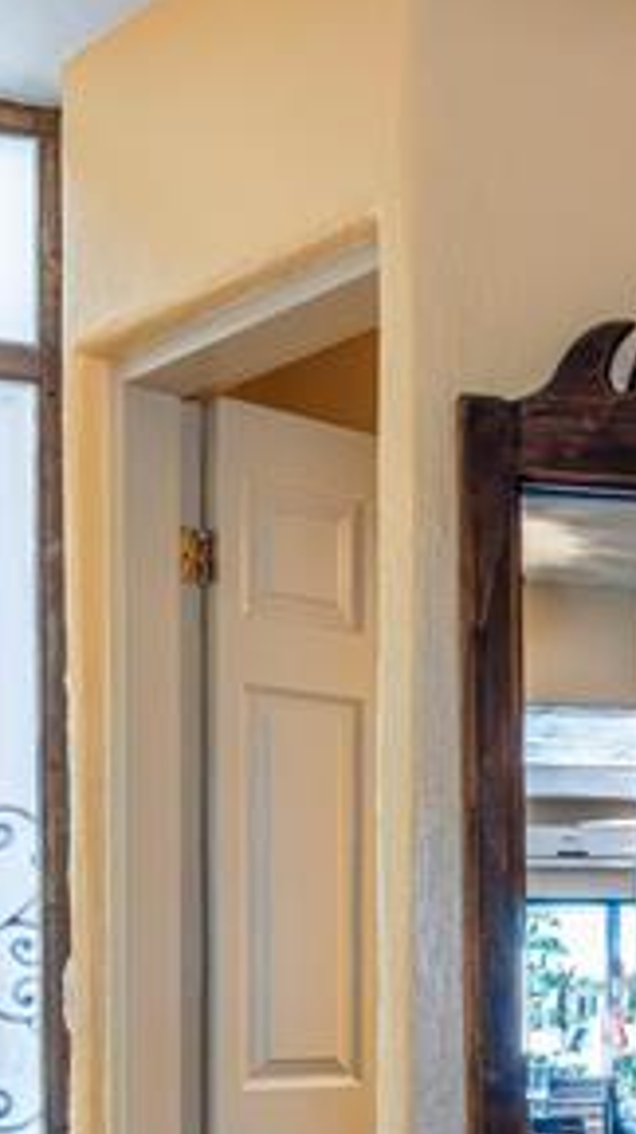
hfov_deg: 20.8
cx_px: 840
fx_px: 1563
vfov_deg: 37.4
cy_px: 1016
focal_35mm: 52
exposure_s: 1/90
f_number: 5.6
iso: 500
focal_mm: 14
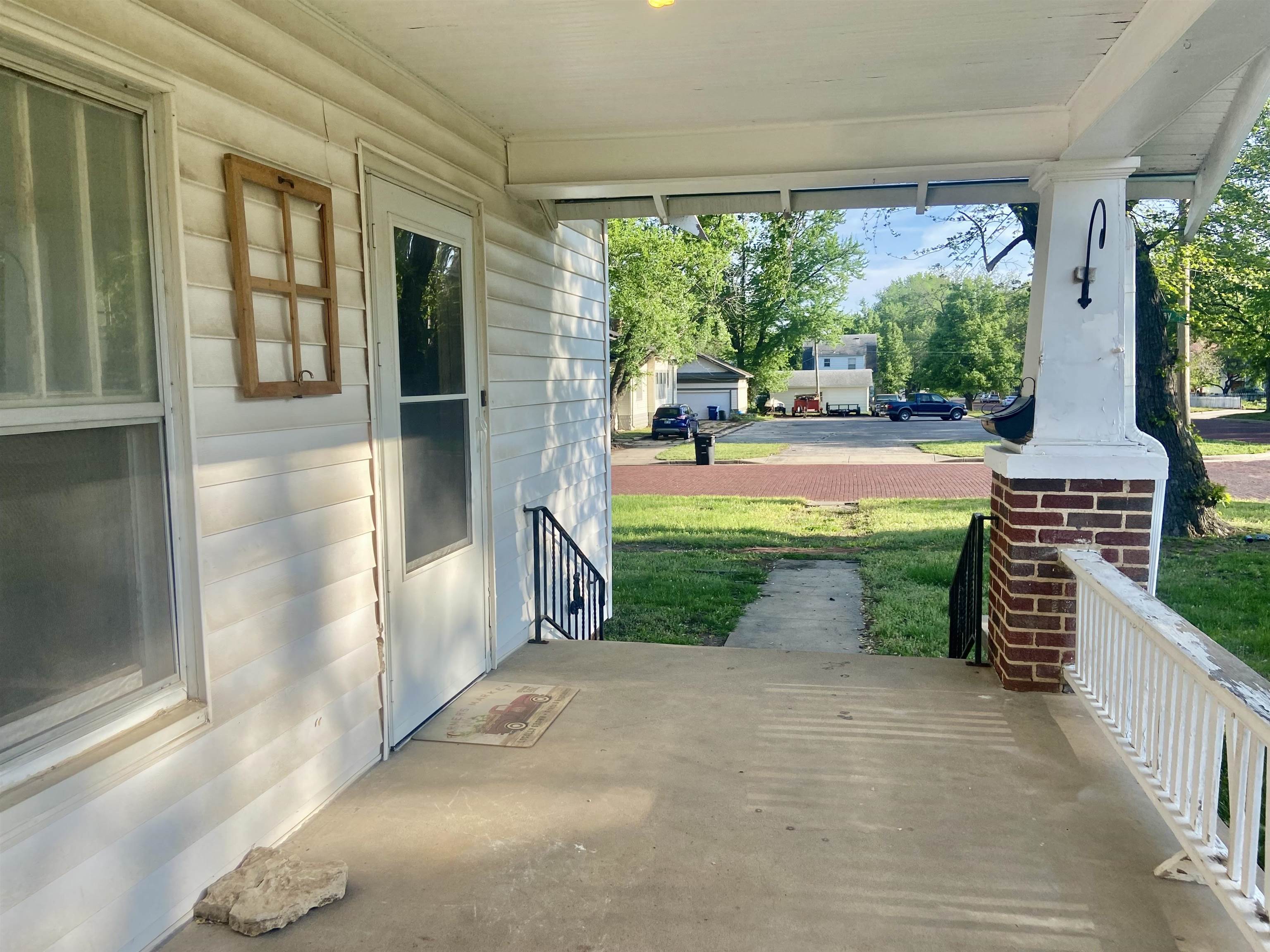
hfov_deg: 67.3
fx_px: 954
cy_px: 476
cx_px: 635
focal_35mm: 26
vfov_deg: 53.1
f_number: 1.8
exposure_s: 1/890
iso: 32
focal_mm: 4.25
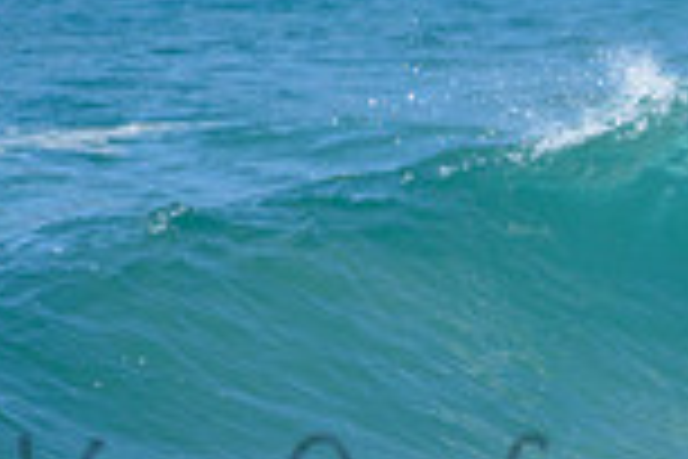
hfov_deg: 0.9
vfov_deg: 0.6
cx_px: 775
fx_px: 44449
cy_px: 269
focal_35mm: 2326
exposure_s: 1/2000
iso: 125
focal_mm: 500
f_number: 5.6
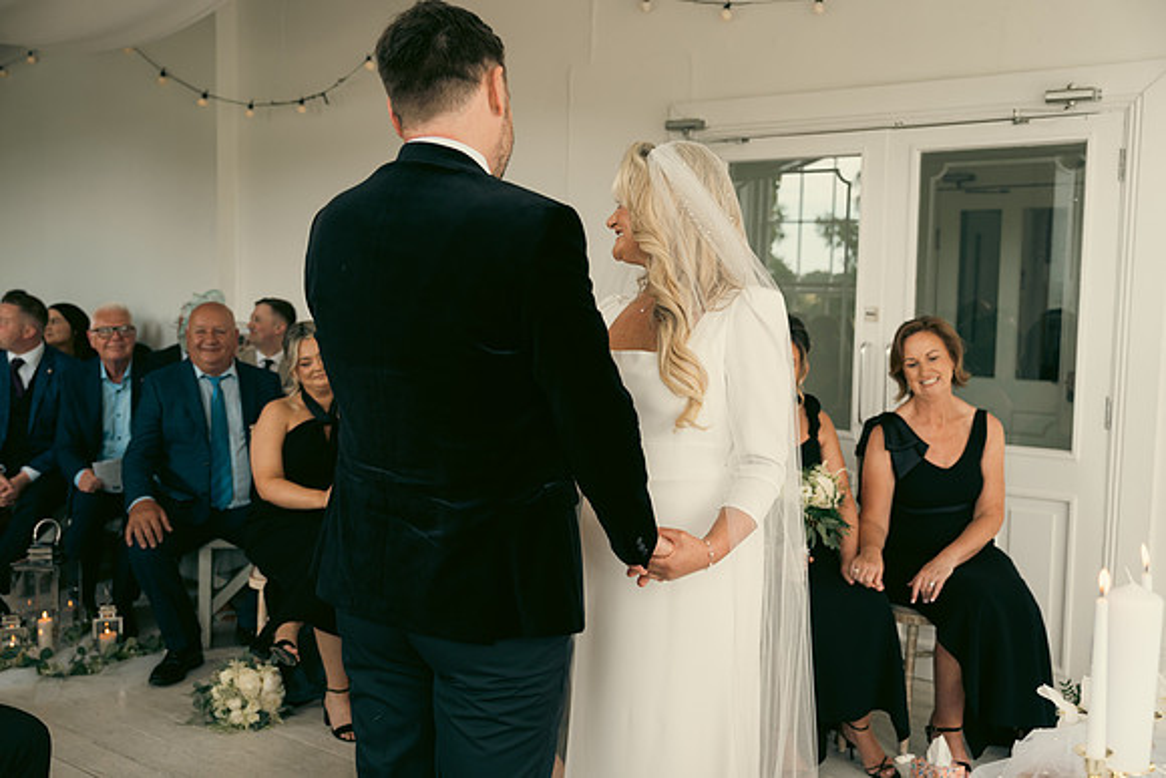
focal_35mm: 38
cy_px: 389
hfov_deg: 50.7
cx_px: 583
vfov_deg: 35.1
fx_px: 1231
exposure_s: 1/160
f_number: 3.5
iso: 320
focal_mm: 38
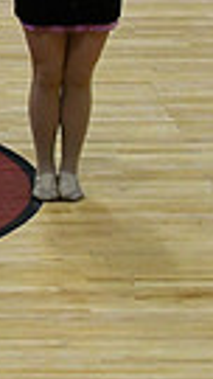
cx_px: -465
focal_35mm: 471
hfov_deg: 2.5
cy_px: 111
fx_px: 4726
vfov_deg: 4.6
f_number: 4
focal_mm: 70
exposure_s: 1/500
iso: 4000
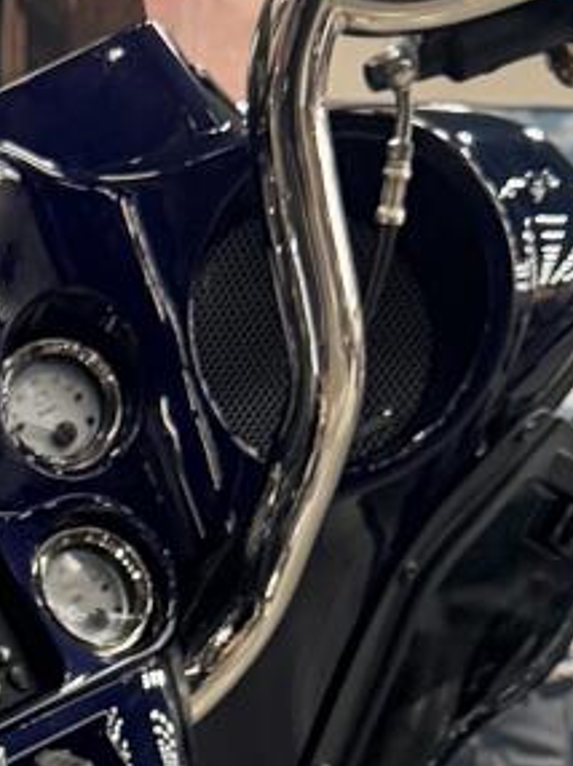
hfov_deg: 11.3
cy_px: 1112
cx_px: -258
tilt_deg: -5.1
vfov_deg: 14.7
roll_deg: -3.0
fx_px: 2785
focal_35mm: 126
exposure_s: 1/120
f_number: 1.78
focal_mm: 6.76
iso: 400
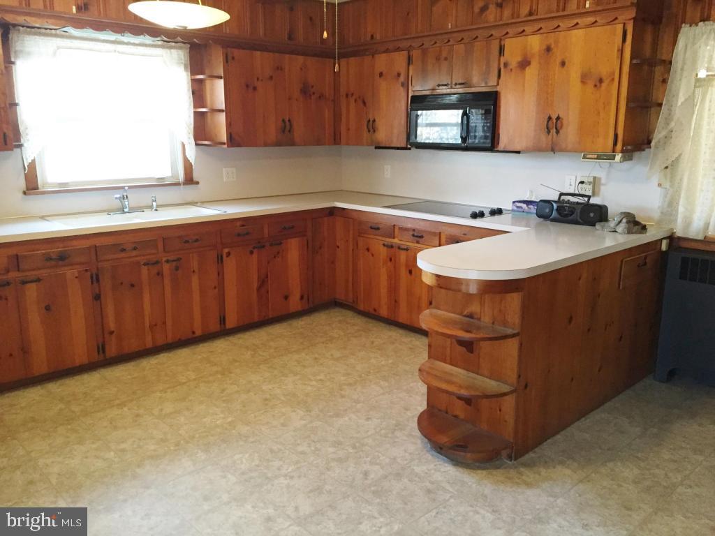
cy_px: 268
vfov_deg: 48.2
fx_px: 599
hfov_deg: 61.7
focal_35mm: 29
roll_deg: -0.3
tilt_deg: -12.7
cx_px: 358
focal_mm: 4.15
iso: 200
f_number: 2.2
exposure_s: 1/30
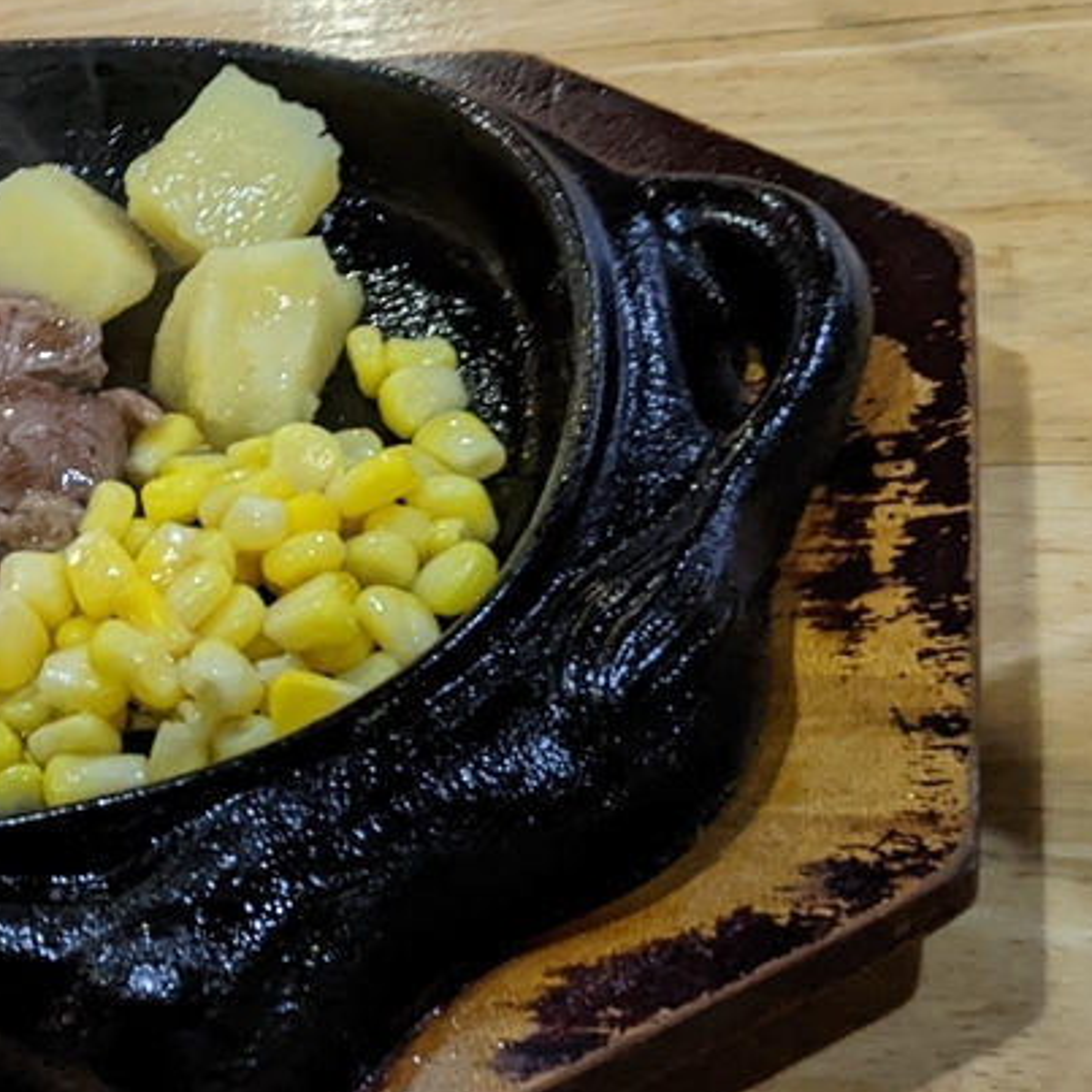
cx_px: -130
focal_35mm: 71
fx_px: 2534
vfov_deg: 24.3
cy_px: 469
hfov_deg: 22.8
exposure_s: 1/40
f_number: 1.8
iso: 378
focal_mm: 4.44
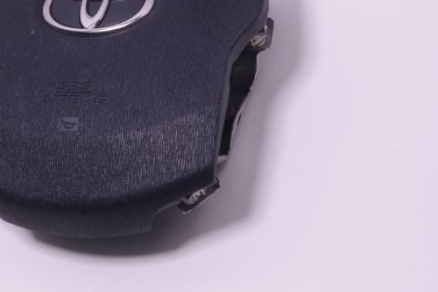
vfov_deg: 15.0
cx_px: 110
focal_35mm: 91
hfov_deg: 22.2
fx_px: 1108
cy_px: 73
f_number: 11
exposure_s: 1/250
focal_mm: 38
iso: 400
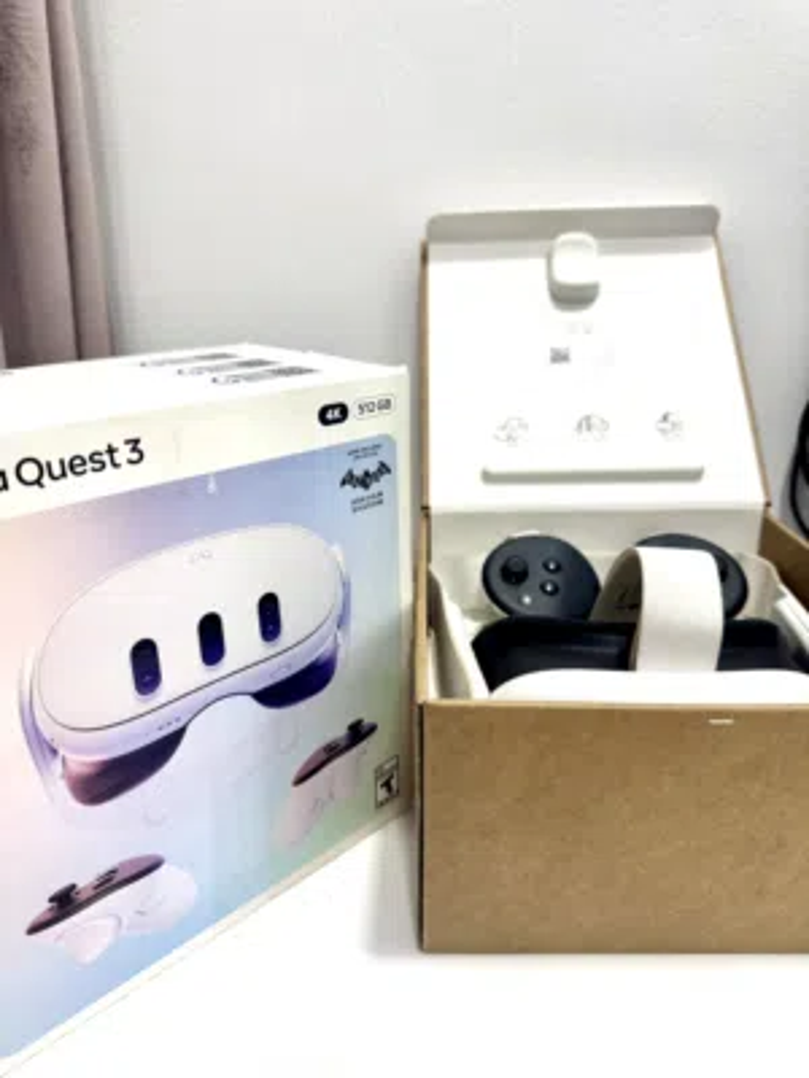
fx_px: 748
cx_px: 404
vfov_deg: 71.6
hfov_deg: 56.8
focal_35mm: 24
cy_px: 539
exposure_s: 1/121
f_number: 1.78
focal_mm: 6.76
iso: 160
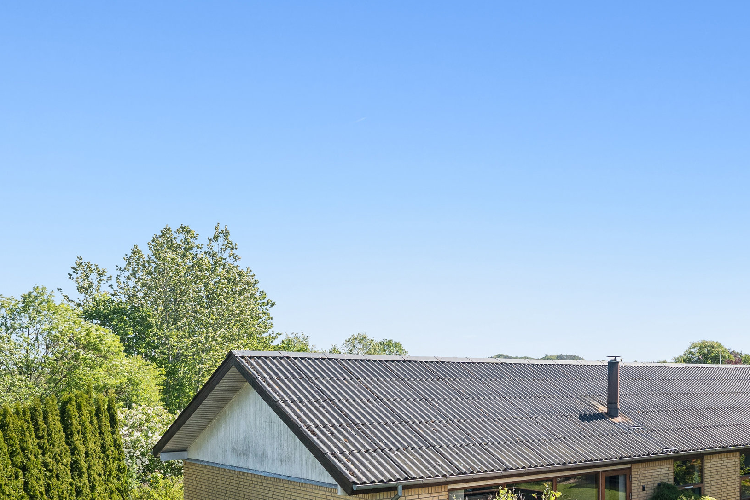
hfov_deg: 48.8
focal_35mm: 36
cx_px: 623
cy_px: 400
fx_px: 760
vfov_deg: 35.3
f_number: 7.1
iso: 1000
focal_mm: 19.8
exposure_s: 1/1000
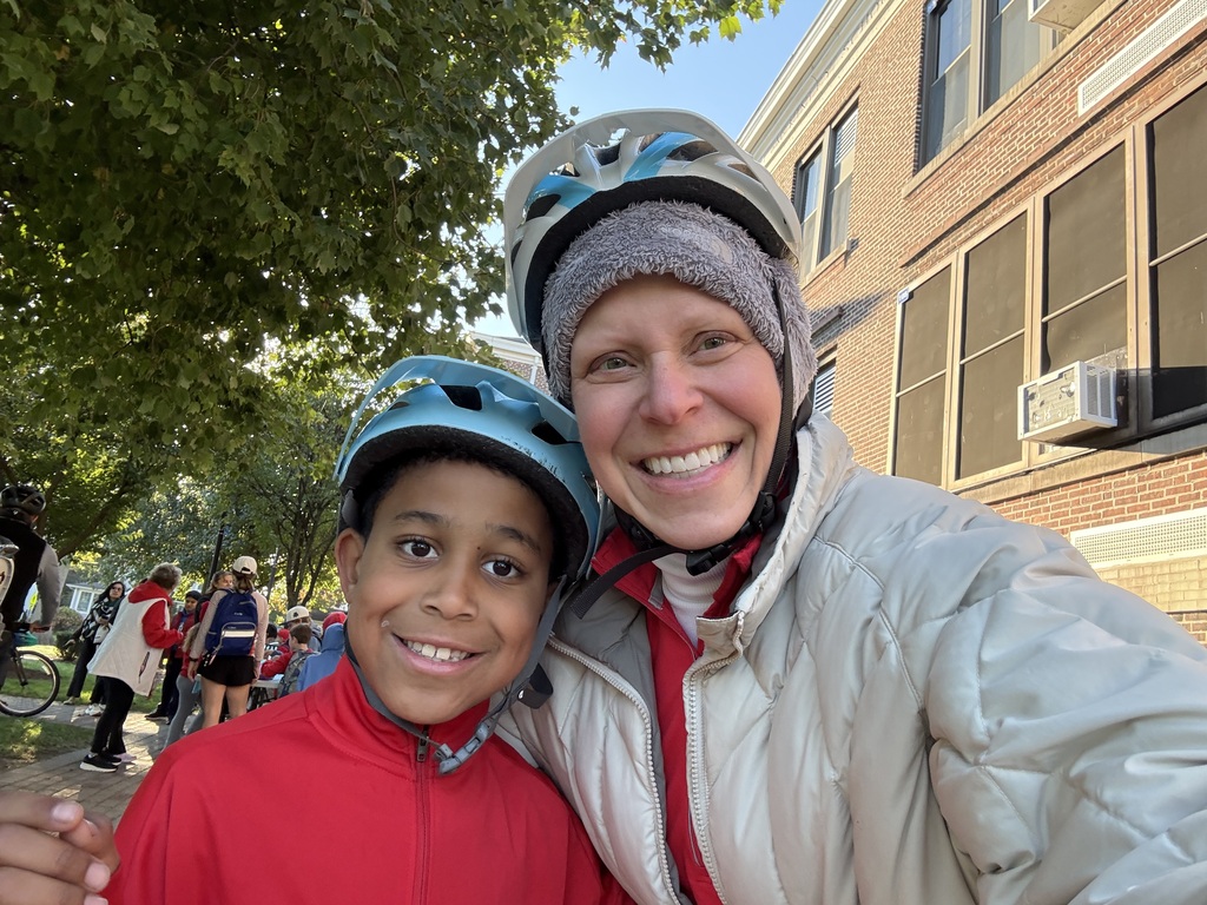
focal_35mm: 23
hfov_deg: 73.9
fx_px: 802
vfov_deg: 58.9
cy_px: 452
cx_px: 604
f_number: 1.9
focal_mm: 2.69
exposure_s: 1/155
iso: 80
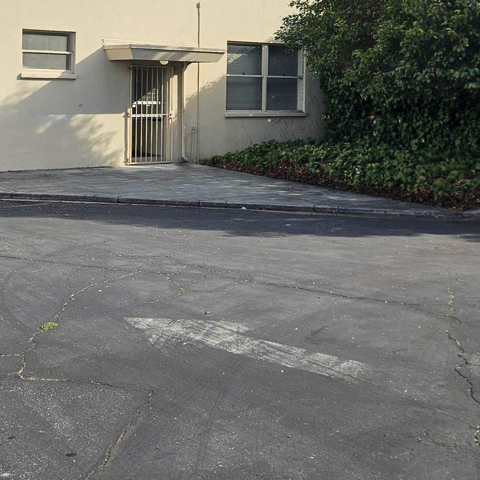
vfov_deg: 31.2
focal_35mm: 53
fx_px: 831
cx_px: 238
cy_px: 84
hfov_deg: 32.2
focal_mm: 5.4
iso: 25
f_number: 1.8
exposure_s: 1/1265
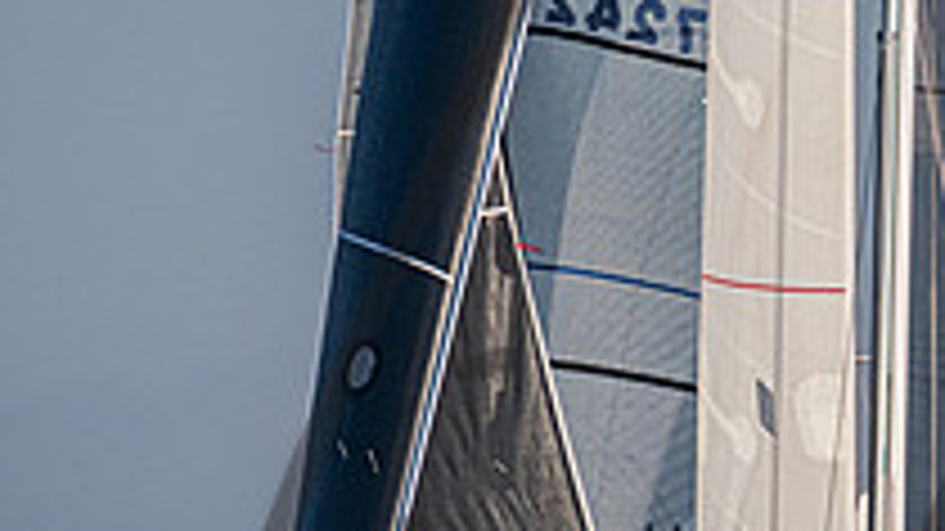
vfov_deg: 1.8
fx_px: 17285
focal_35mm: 690
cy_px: 465
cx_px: 1118
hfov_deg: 3.1
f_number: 6.3
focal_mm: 200
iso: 400
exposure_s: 1/2000
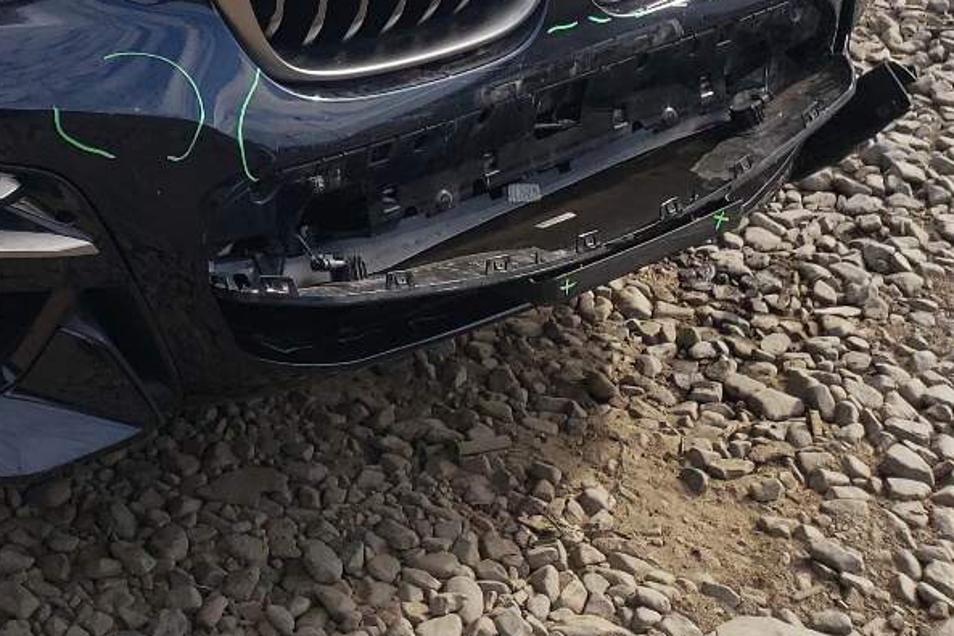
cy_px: -166
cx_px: -61
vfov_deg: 17.6
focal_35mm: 73
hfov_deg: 25.9
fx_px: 1934
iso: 50
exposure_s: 1/2000
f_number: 1.5
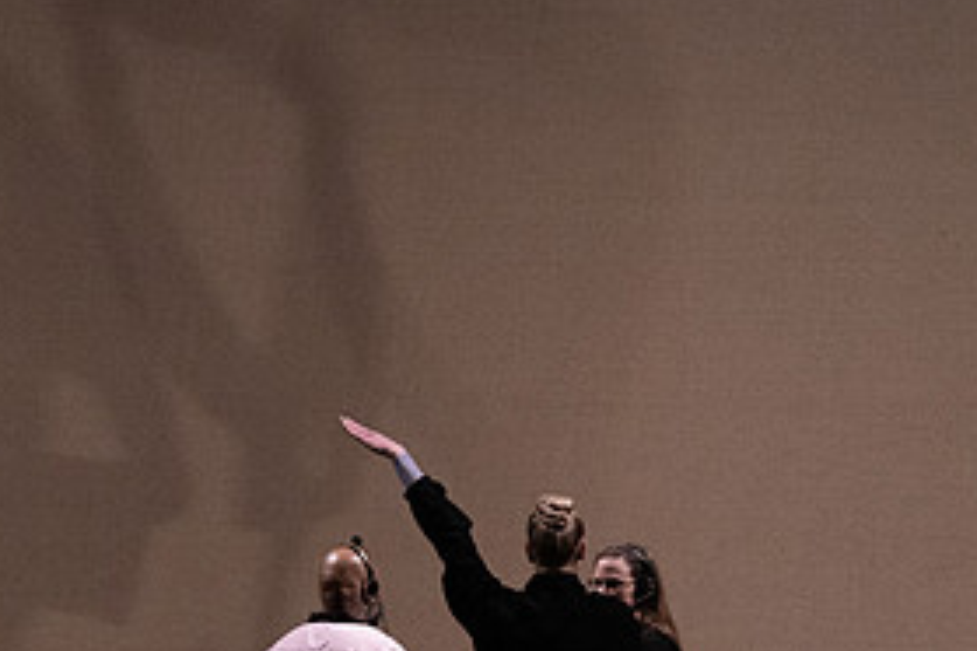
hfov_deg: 5.4
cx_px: 431
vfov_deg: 3.6
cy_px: 621
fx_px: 10285
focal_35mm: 379
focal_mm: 182
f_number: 6.3
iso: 12800
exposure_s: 1/500
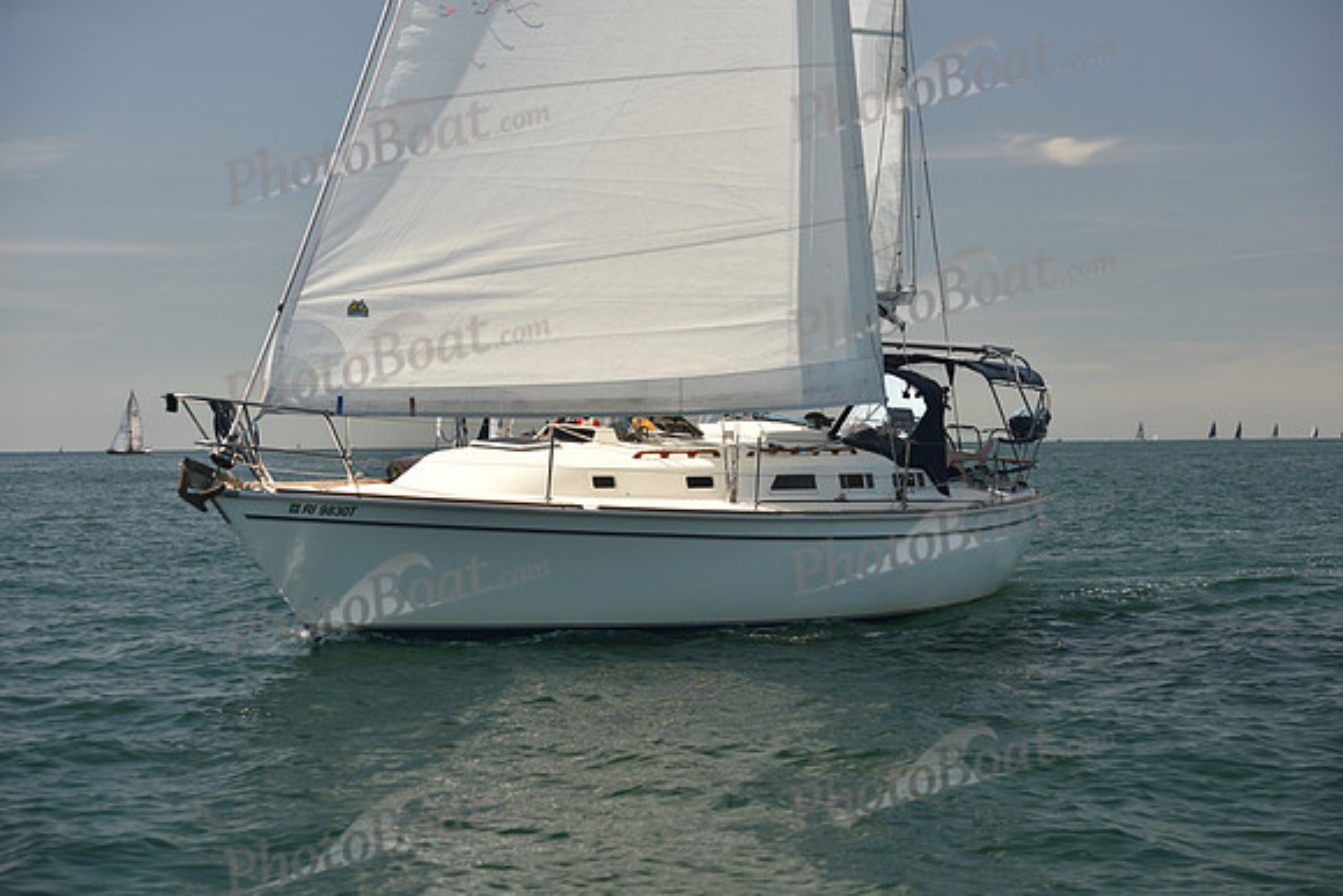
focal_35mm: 70
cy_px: 448
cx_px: 672
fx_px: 2612
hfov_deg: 28.8
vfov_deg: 19.5
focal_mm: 70
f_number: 5
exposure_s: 1/800
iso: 250
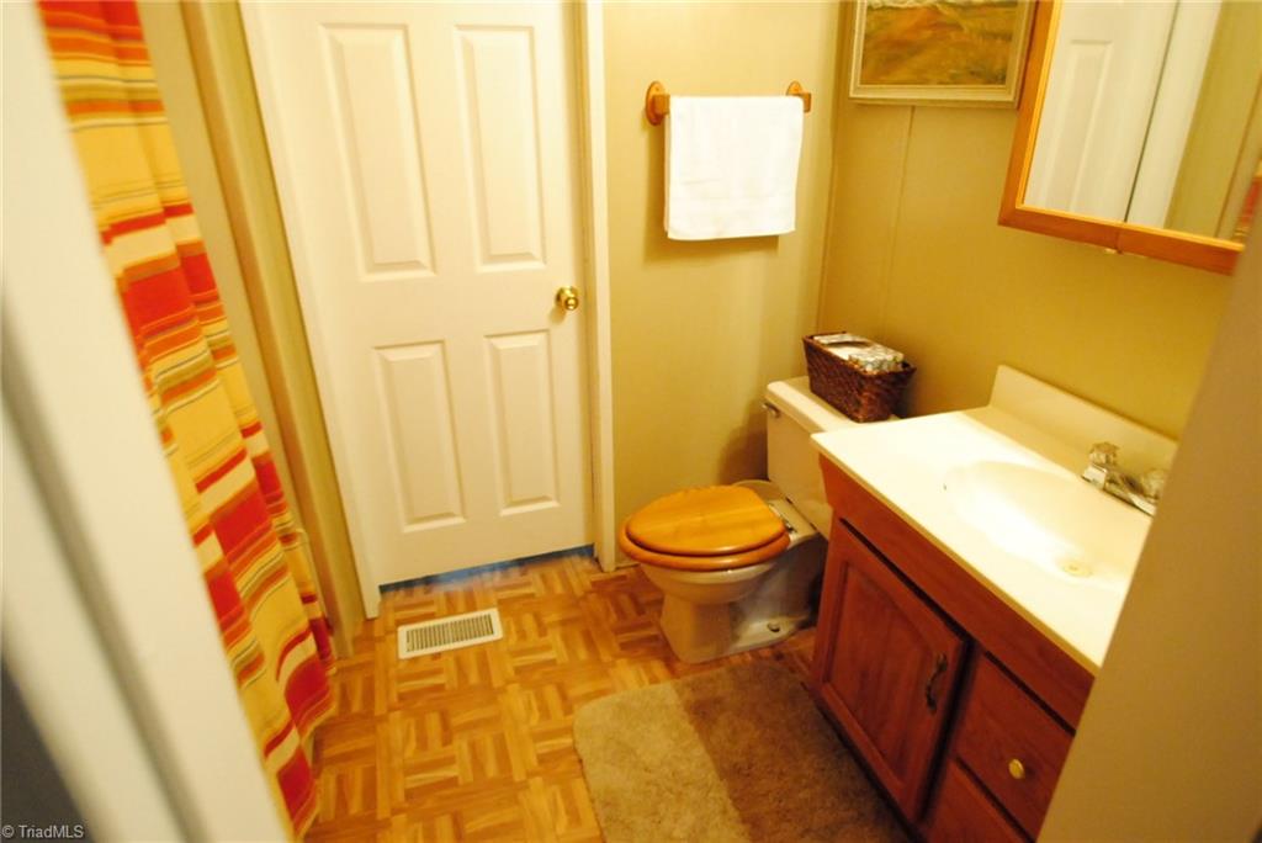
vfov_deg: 63.3
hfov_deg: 85.4
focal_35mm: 20
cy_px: 422
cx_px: 631
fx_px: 684
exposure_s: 1/40
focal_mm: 13
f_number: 3.8
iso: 1600
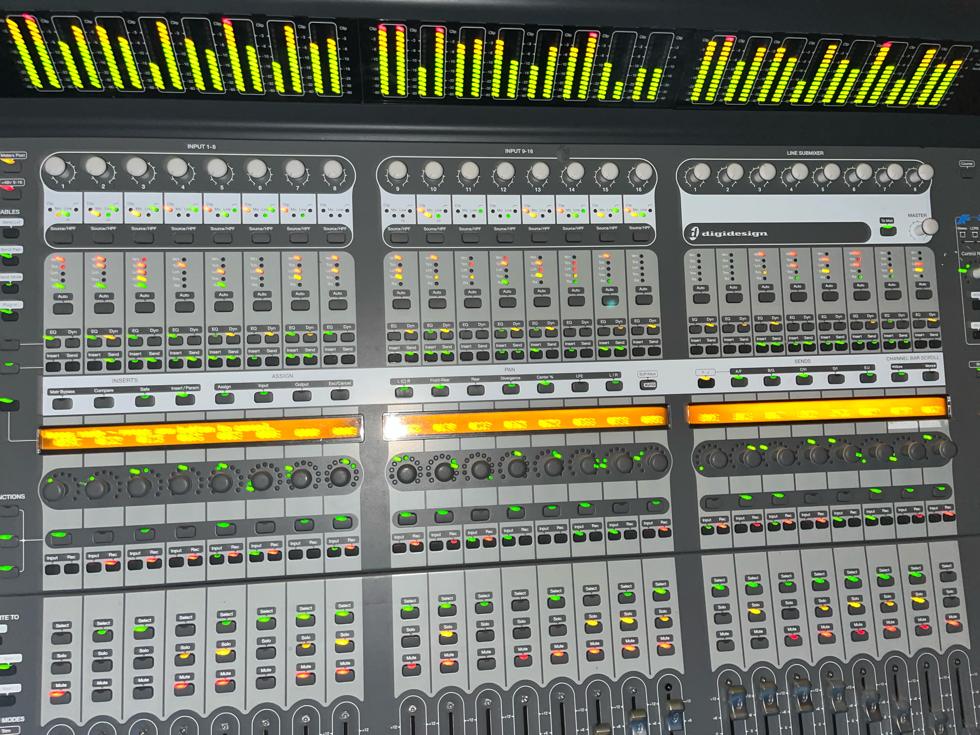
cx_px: 490
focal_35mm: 26
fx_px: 736
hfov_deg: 67.3
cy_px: 368
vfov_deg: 53.1
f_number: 1.6
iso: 125
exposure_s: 1/17
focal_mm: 5.1
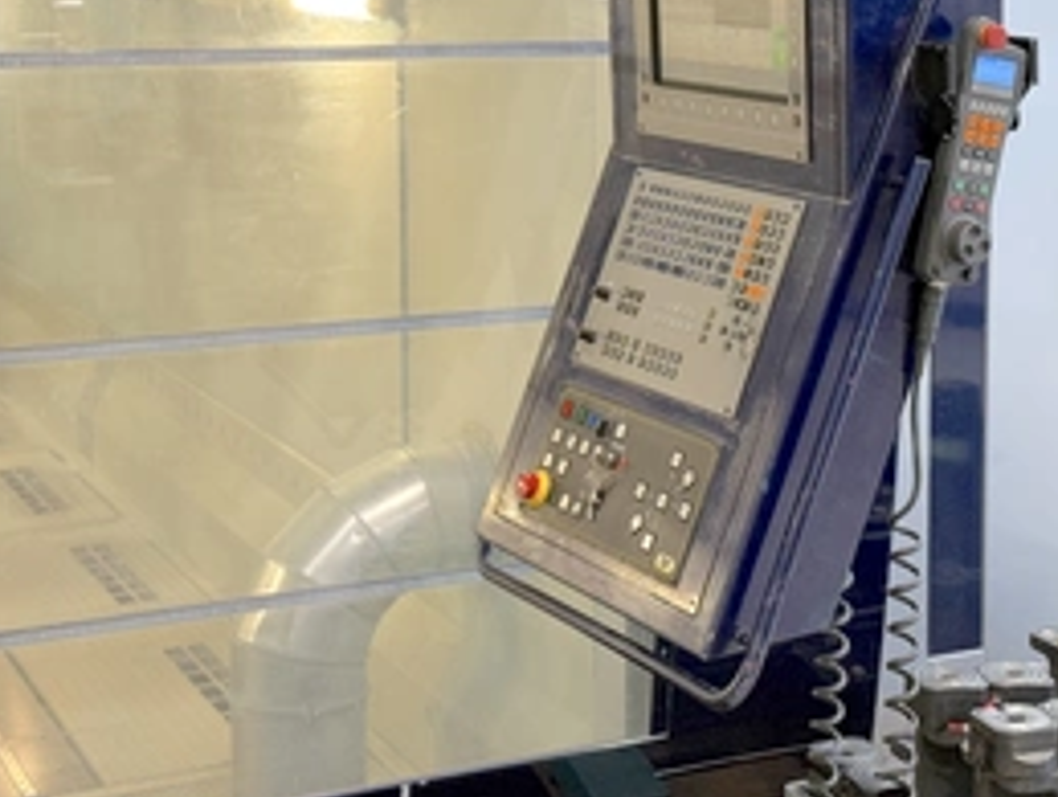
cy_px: 213
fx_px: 2265
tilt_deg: -6.4
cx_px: 637
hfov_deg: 26.2
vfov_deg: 19.8
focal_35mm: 74
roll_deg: -0.6
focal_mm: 6.76
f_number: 1.78
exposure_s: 1/50
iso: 100
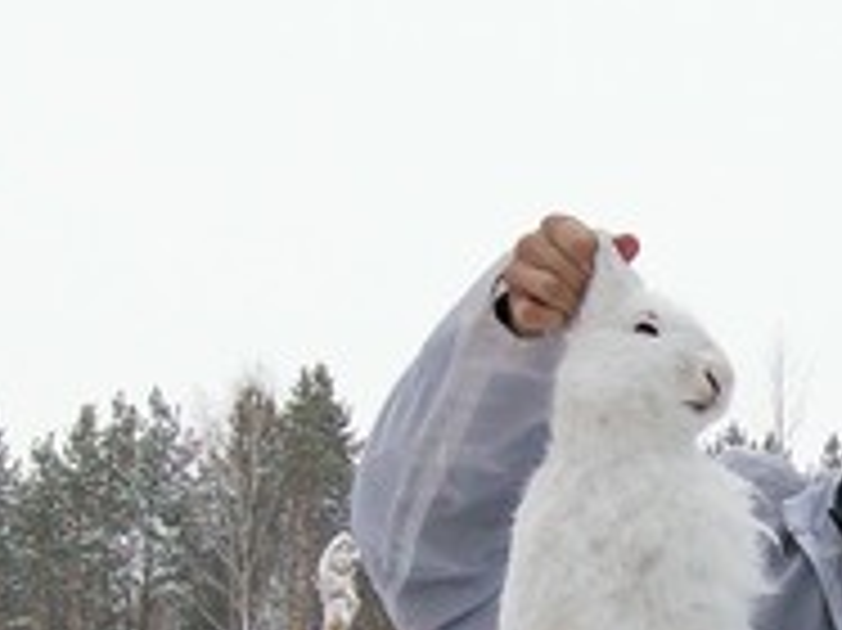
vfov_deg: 10.7
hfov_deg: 14.5
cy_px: 844
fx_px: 3282
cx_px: 774
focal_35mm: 135
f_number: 2.7
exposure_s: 1/250
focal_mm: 6
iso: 64
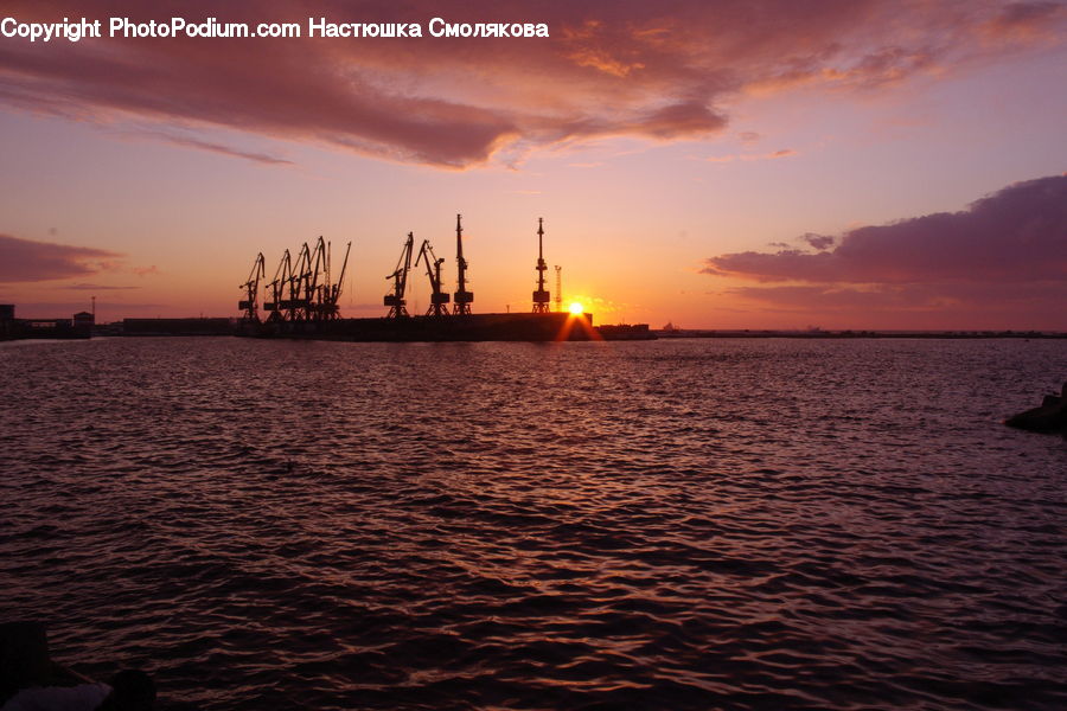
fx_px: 800
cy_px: 356
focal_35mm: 27
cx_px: 534
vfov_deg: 47.9
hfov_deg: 67.4
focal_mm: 18
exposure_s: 1/320
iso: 800
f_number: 11
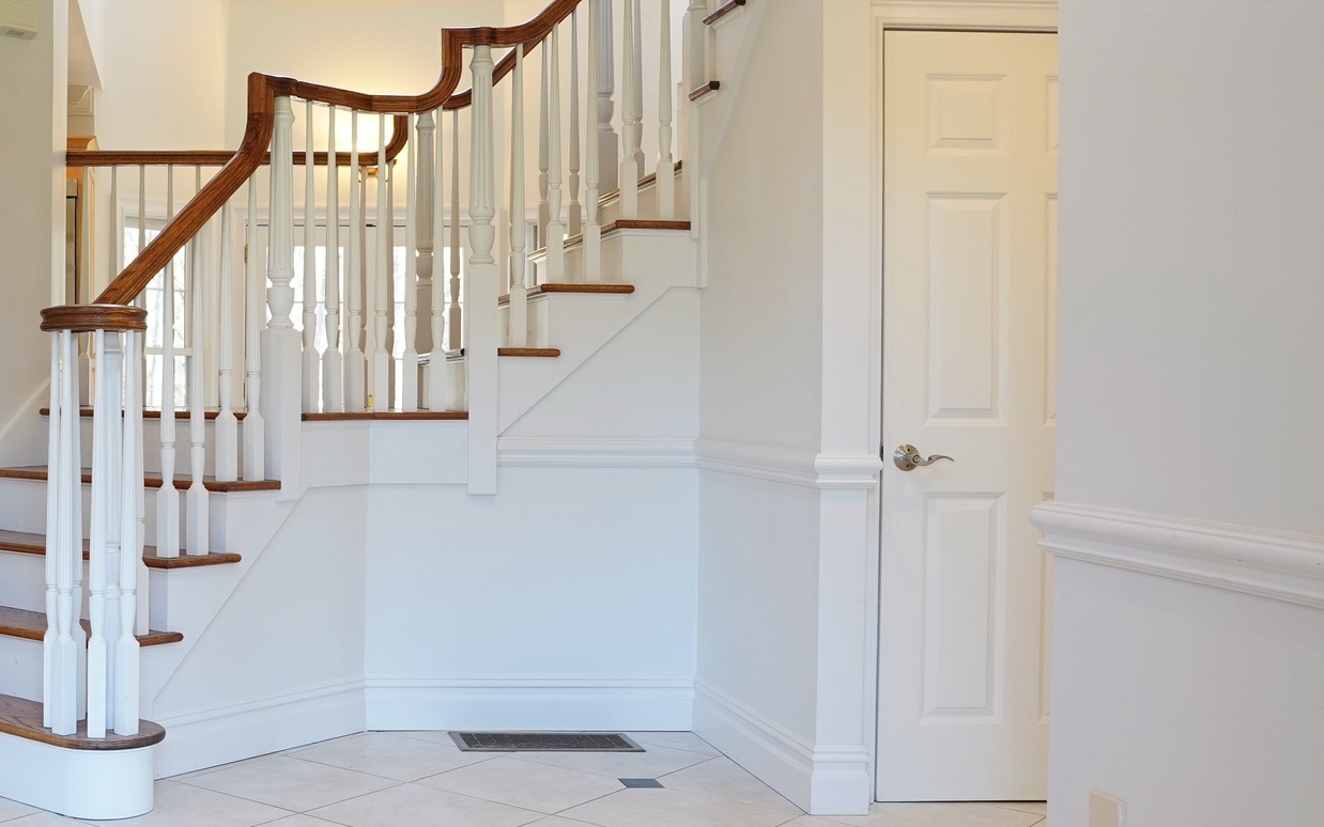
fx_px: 1552
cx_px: 169
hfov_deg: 42.9
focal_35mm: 43
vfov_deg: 29.9
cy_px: 405
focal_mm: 17
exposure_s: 1/20
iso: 320
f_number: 6.3
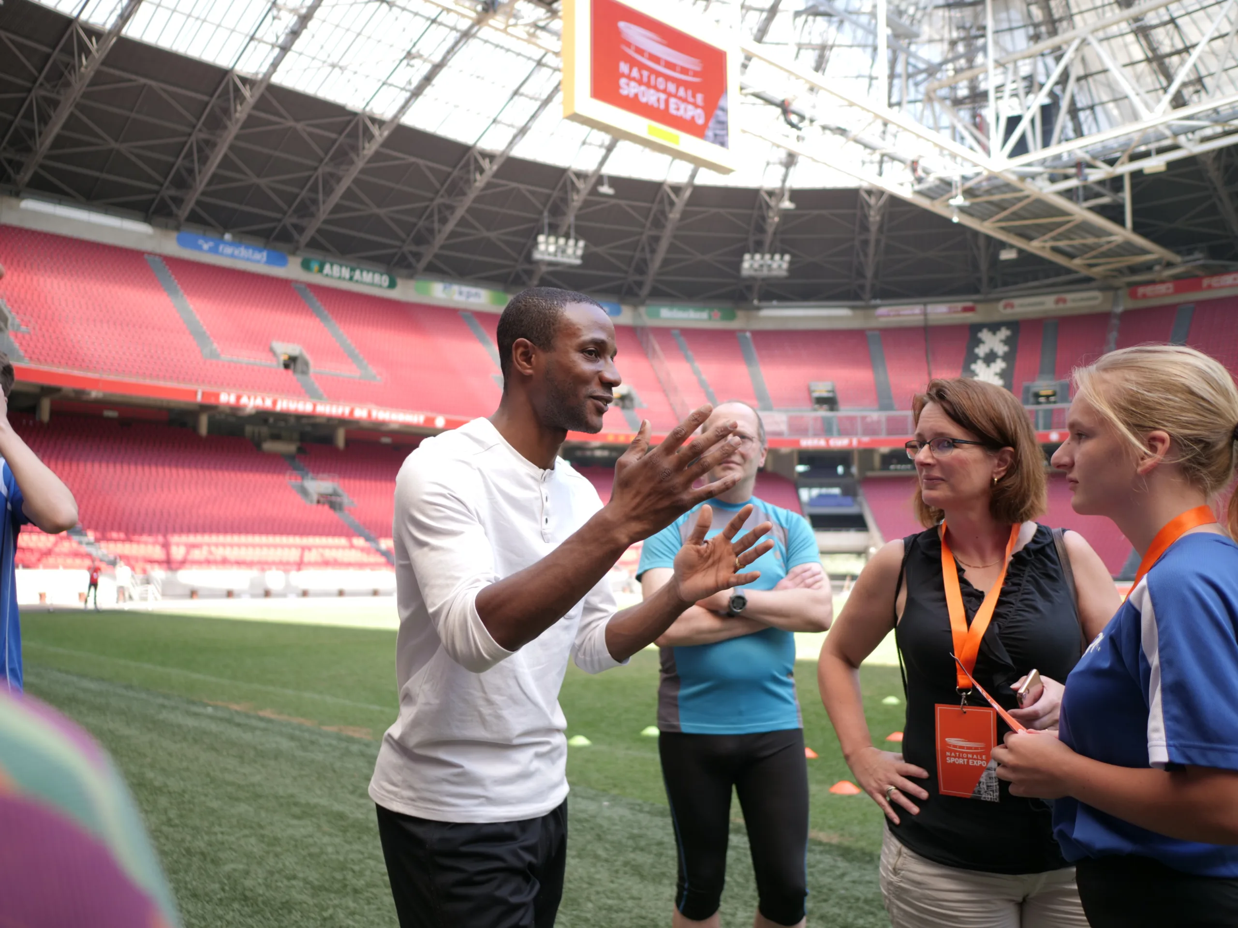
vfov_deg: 46.8
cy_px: 464
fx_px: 1073
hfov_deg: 60.0
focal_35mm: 30
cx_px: 619
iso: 125
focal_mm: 15
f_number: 1.7
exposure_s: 1/500
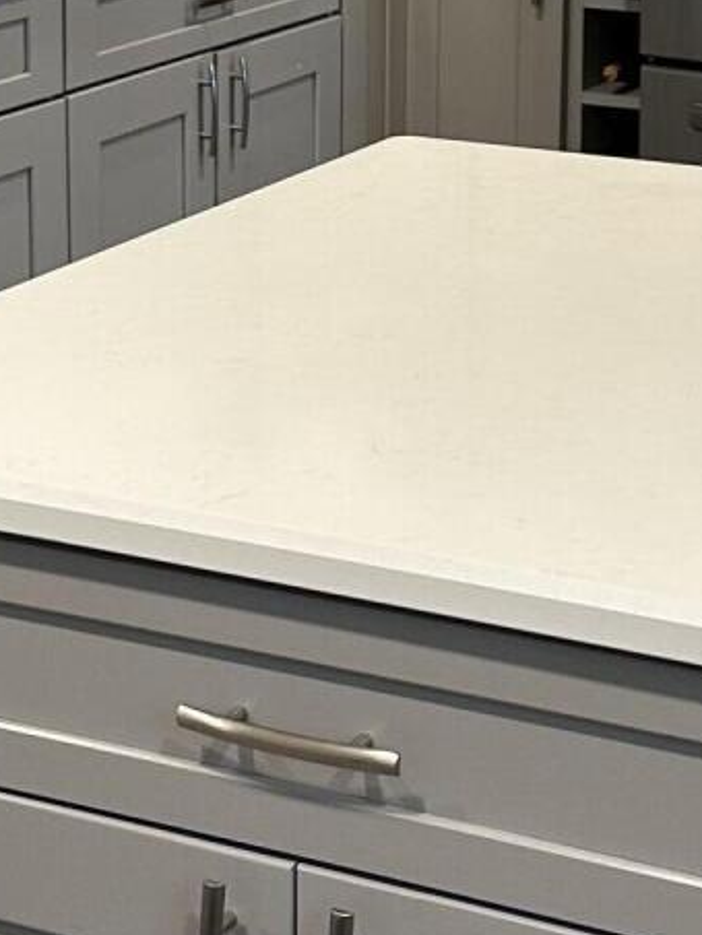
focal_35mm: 106
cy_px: 70
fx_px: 2865
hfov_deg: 14.0
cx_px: 365
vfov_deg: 18.2
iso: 125
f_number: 1.78
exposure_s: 1/60
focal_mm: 6.86
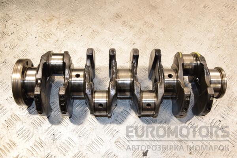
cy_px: 79
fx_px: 247
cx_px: 118
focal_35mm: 38
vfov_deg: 35.5
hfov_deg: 51.3
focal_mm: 25
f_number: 5
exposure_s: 1/200
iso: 800
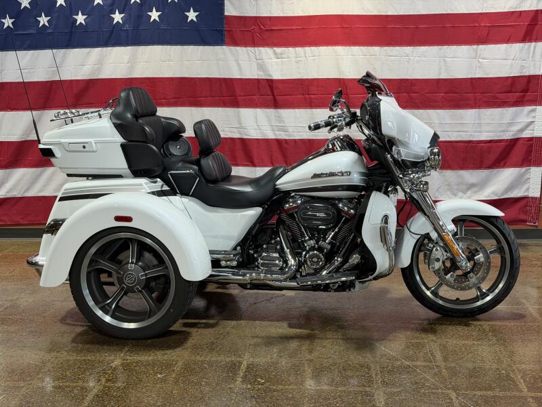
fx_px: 752
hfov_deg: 39.7
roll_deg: +0.5
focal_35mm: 48
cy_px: 204
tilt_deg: -9.2
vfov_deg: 30.3
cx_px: 271
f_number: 1.78
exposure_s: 1/120
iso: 80
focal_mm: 6.76
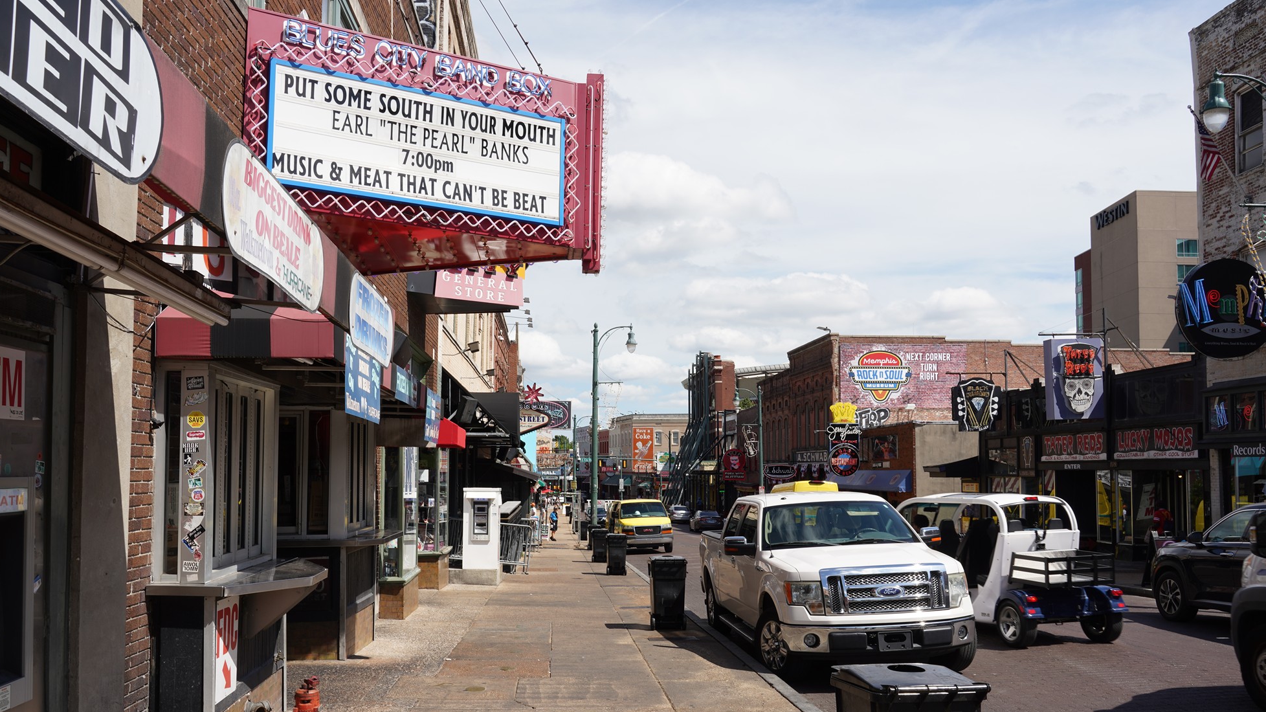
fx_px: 1007
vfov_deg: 38.8
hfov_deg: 64.3
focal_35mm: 30
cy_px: 421
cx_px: 622
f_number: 14
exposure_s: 1/100
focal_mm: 28
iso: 100
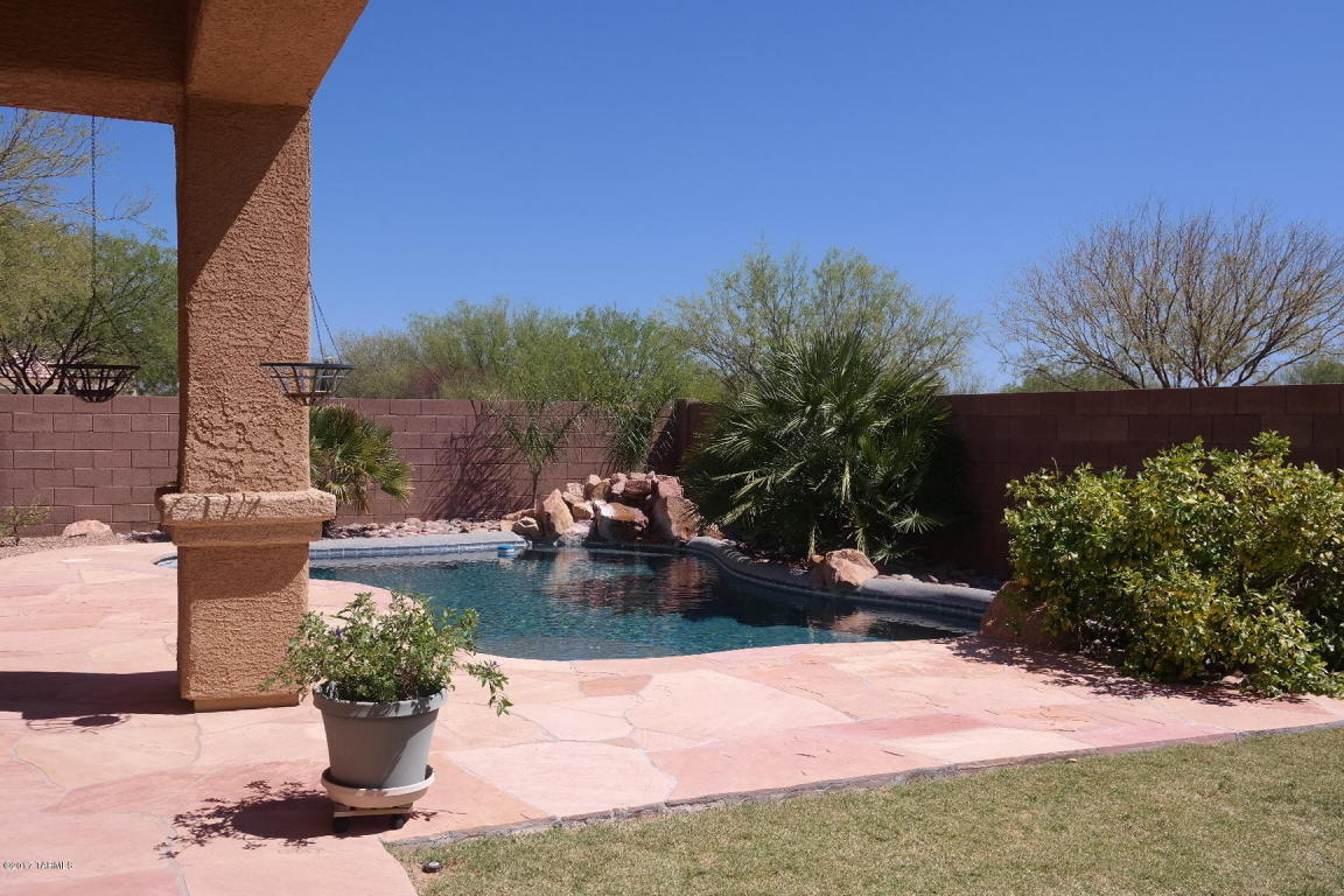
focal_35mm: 30
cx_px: 672
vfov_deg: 43.6
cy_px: 448
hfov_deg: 61.9
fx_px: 1120
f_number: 7.1
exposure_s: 1/320
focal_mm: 20
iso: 100
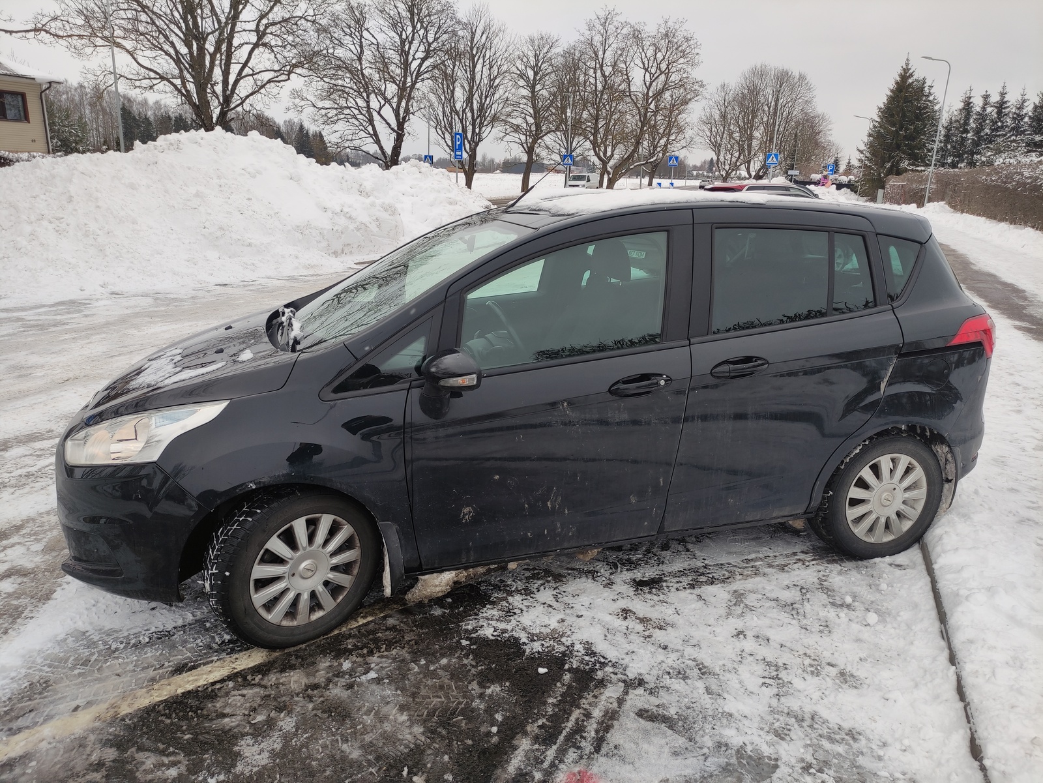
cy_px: 392
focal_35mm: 25
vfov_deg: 54.9
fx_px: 753
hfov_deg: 69.4
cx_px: 522
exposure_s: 1/458
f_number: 1.89
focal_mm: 5.43
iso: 100
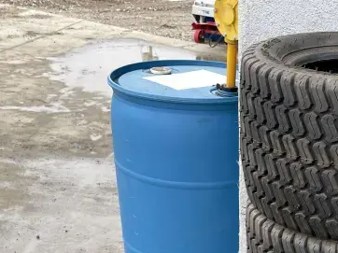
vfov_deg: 19.5
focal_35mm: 69
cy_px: 333
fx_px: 673
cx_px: 328
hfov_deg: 26.8
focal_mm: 4.2
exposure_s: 1/666
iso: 32
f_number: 1.6
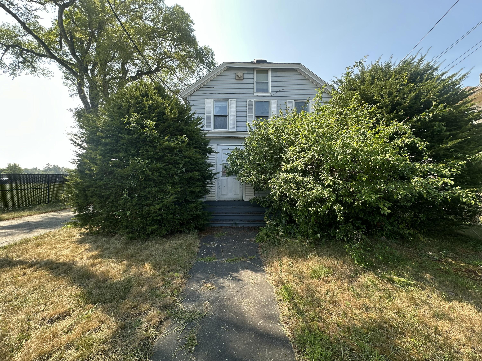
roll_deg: +0.4
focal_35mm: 14
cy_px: 180
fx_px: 195
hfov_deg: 102.1
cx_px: 241
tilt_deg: +0.2
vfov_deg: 85.7
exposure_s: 1/219
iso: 40
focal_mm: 2.22
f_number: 2.2
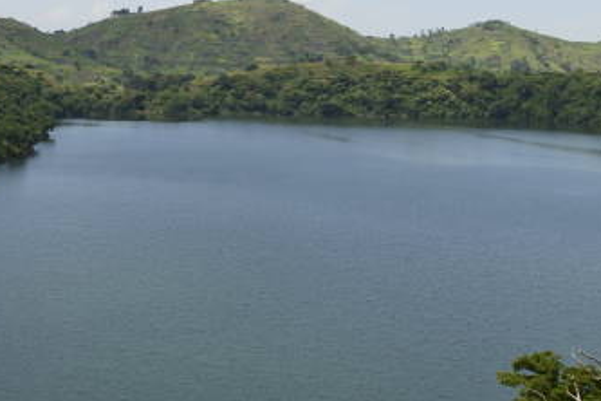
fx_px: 1202
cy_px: 422
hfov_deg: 27.8
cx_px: 179
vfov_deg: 18.3
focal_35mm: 72
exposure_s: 1/160
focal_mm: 20
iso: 100
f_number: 9
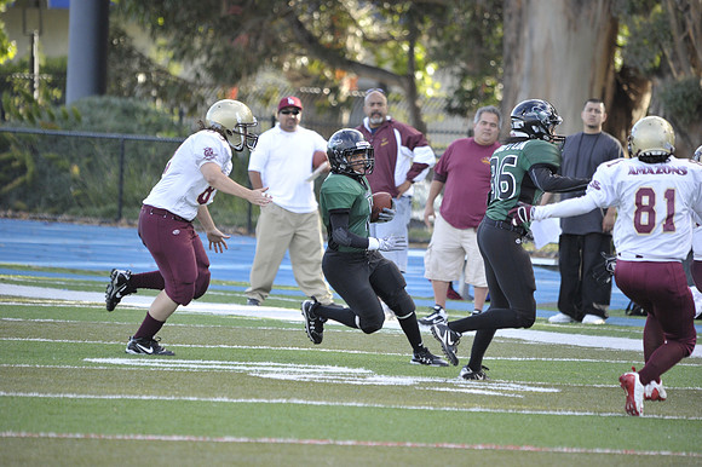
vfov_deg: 3.1
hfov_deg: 4.6
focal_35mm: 450
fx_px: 8770
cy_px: 234
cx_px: 351
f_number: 6.3
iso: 2500
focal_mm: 450
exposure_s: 1/1000
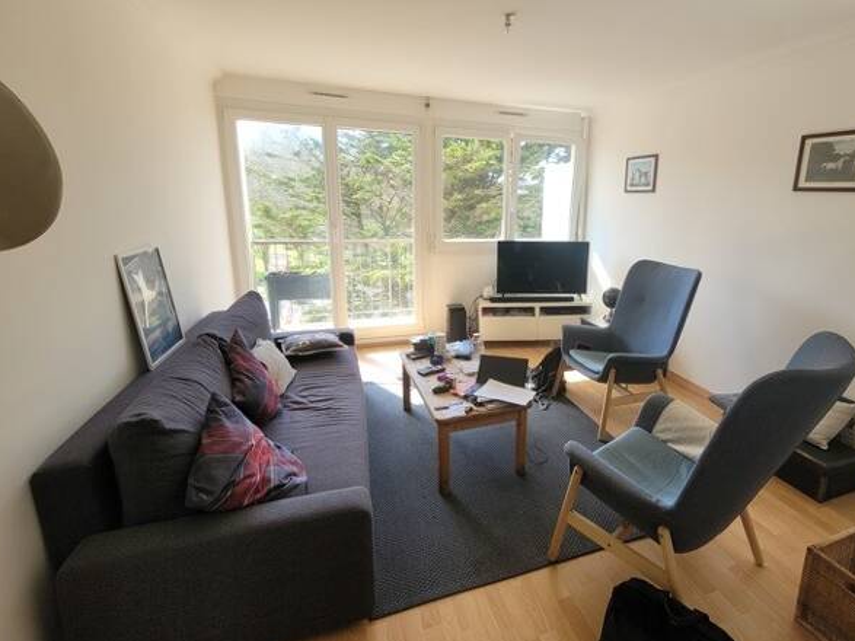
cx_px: 500
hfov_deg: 90.2
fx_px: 420
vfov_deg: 74.6
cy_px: 302
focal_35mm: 17
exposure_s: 1/107
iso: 40
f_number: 2.2
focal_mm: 1.74
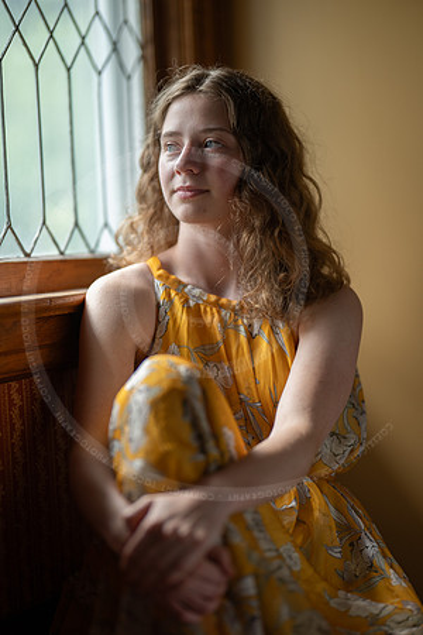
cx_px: 212
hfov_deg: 16.1
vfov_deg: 23.9
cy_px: 318
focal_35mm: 85
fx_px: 1498
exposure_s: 1/320
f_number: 1.2
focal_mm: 85
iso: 160
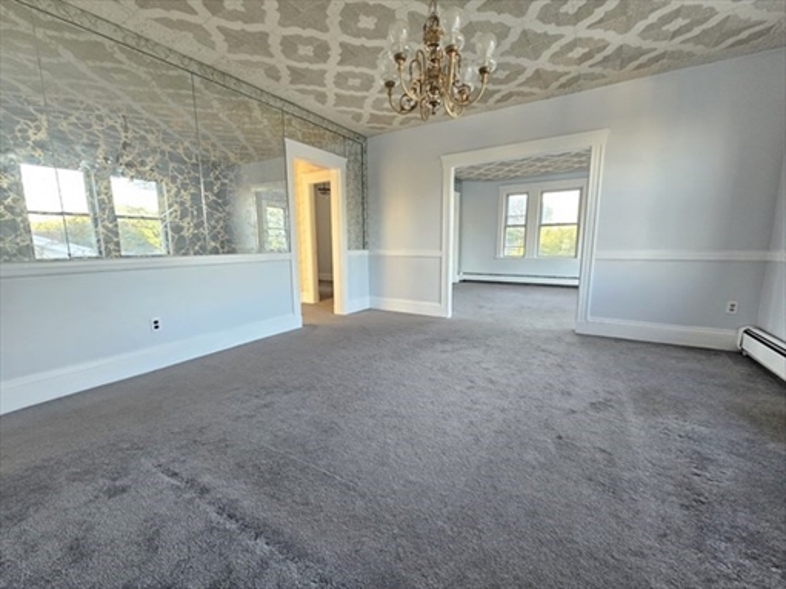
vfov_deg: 89.9
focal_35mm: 13
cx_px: 393
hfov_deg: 106.2
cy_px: 294
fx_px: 295
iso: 400
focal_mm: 2.2
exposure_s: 1/40
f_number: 2.2
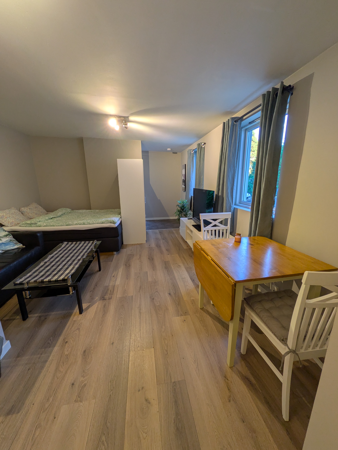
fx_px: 182
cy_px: 225
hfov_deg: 85.7
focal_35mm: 14
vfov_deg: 102.0
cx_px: 169
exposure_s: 1/33.3
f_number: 2.2
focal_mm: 1.83
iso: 104
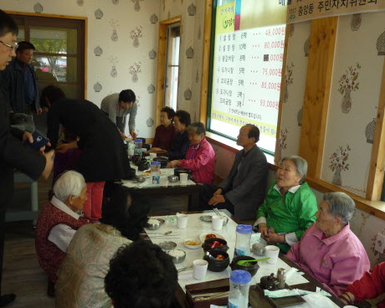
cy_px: 155
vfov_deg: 42.2
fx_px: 399
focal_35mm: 35
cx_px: 202
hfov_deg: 51.5
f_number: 2.8
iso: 100
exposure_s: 1/100
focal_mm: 5.5
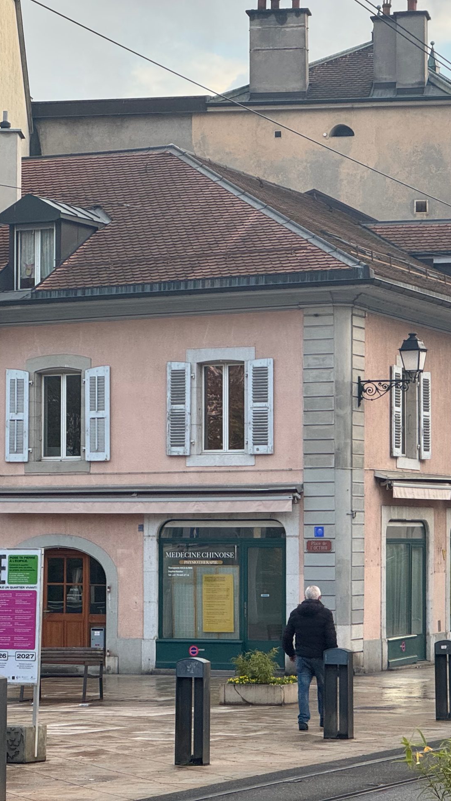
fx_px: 2380
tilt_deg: +4.0
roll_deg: +0.0
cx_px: 265
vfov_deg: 19.1
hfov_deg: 10.8
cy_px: 400
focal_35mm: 112
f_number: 2.8
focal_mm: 9
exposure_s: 1/99
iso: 80
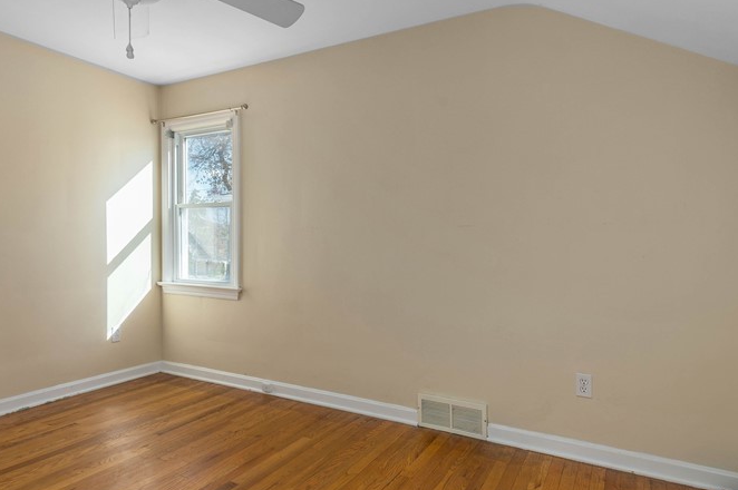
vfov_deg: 55.0
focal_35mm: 23
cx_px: 314
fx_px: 471
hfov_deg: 75.7
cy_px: 263
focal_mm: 14
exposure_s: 1/60
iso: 100
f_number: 9
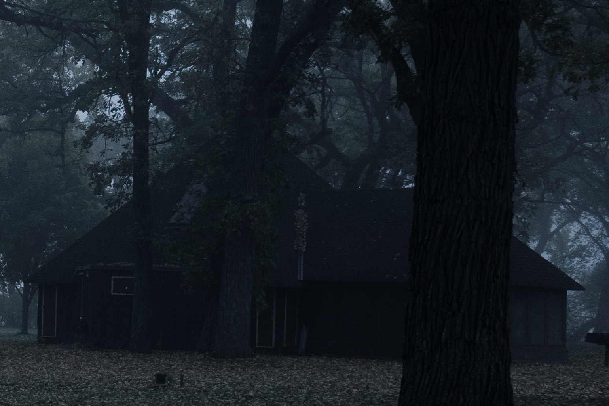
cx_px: -381
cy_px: 265
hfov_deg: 16.5
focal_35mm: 110
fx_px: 1860
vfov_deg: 12.4
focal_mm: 28
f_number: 6.3
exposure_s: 1/1600
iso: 800
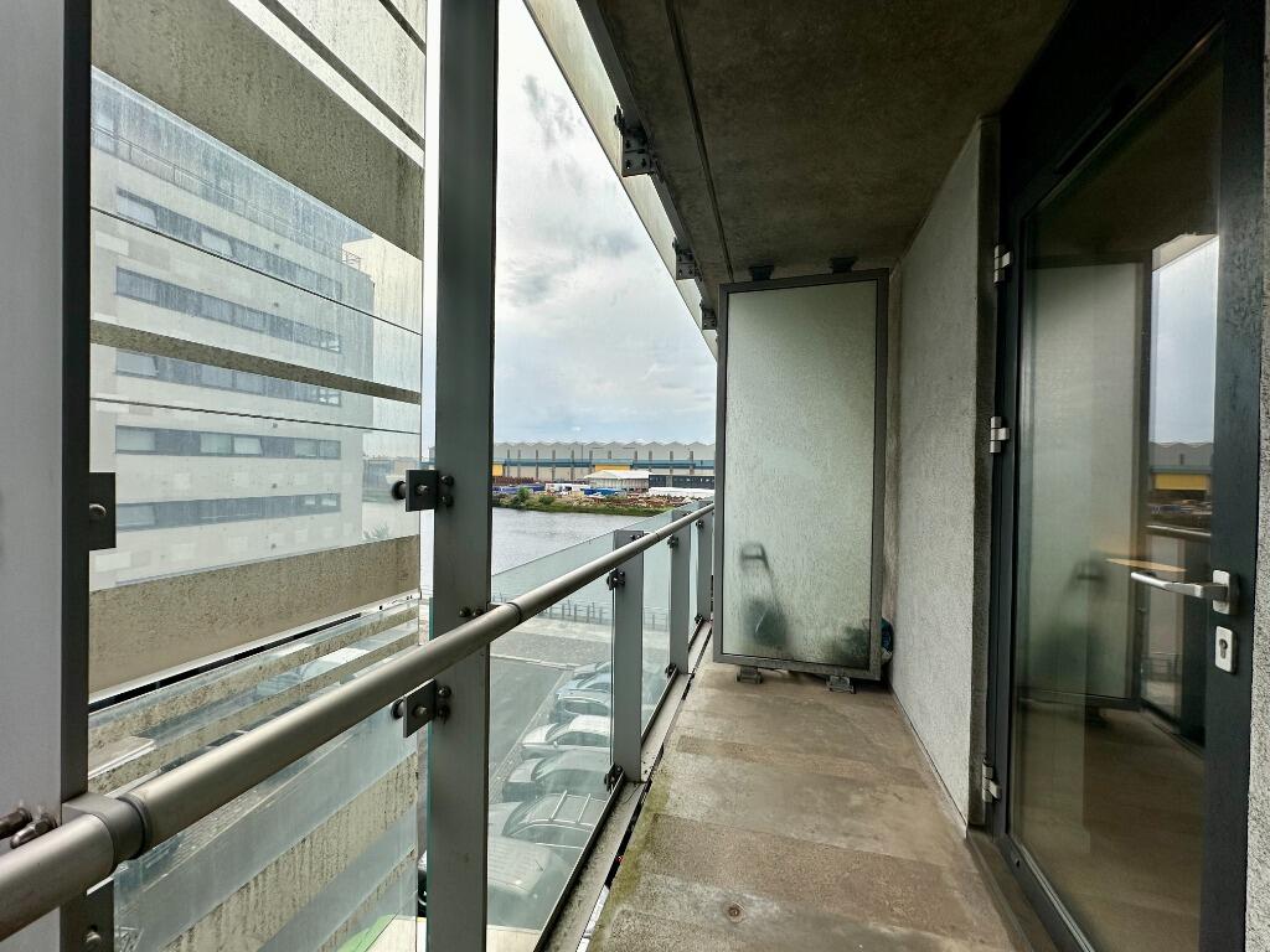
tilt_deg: -0.3
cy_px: 476
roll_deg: -1.0
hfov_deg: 102.1
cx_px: 635
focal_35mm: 14
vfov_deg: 85.7
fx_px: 514
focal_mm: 2.22
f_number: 2.2
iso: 50
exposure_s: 1/1416
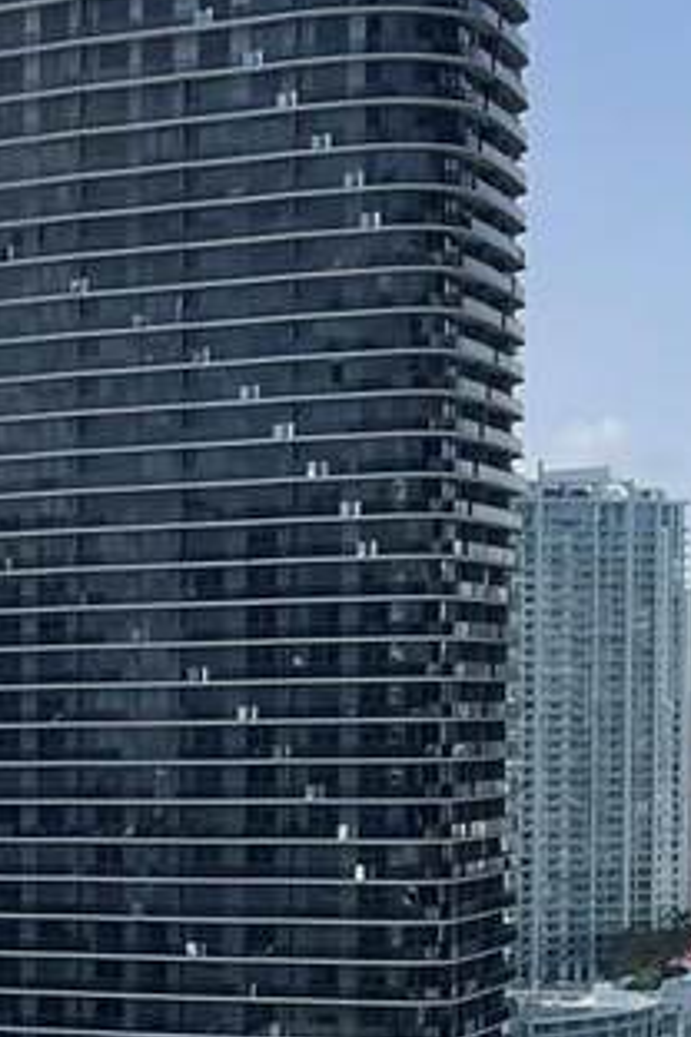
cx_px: -698
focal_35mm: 111
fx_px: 3196
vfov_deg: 18.1
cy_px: 957
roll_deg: +2.3
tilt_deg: -2.1
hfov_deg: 11.2
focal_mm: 4.2
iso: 32
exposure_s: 1/5814
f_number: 1.6
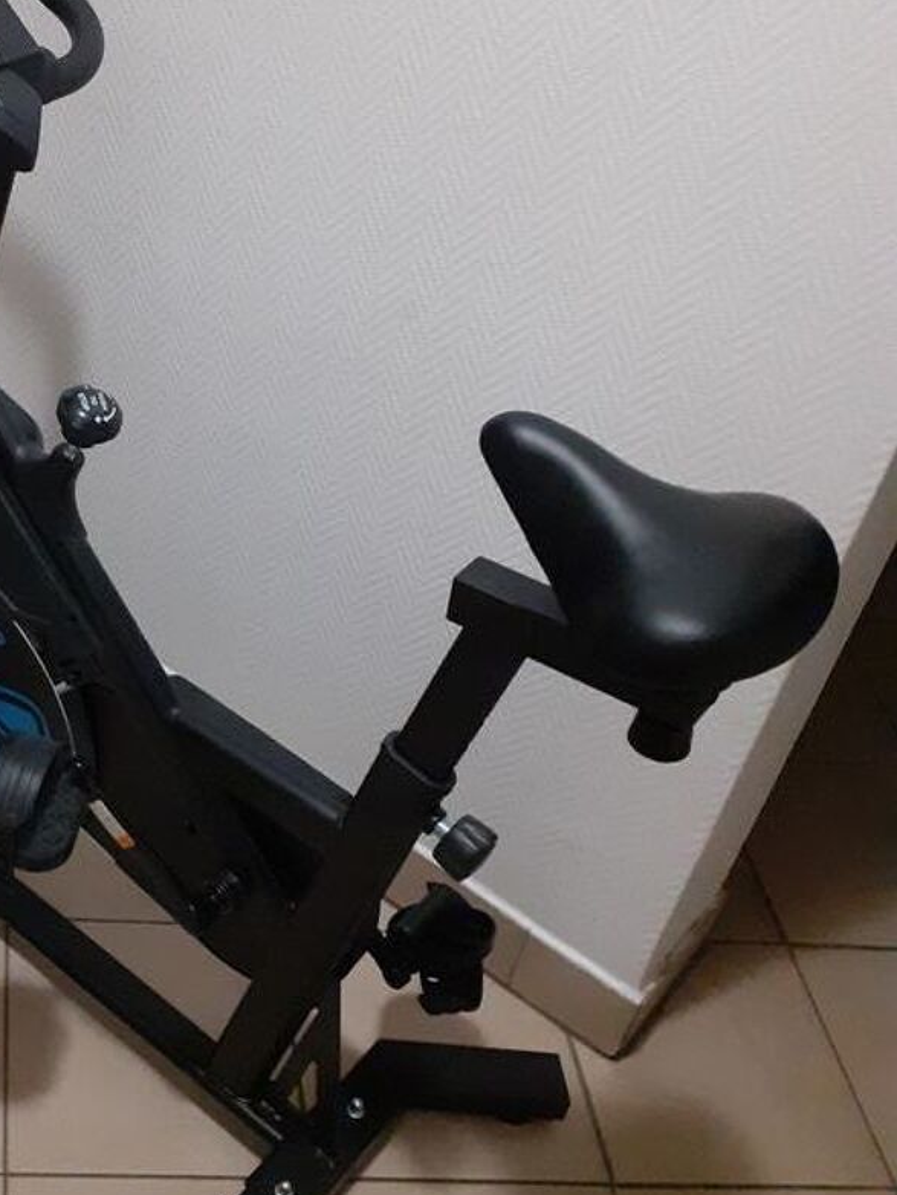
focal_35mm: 46
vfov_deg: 41.2
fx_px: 1588
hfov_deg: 30.5
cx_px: 134
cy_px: 548
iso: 500
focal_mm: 3.6
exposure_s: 1/25
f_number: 1.9
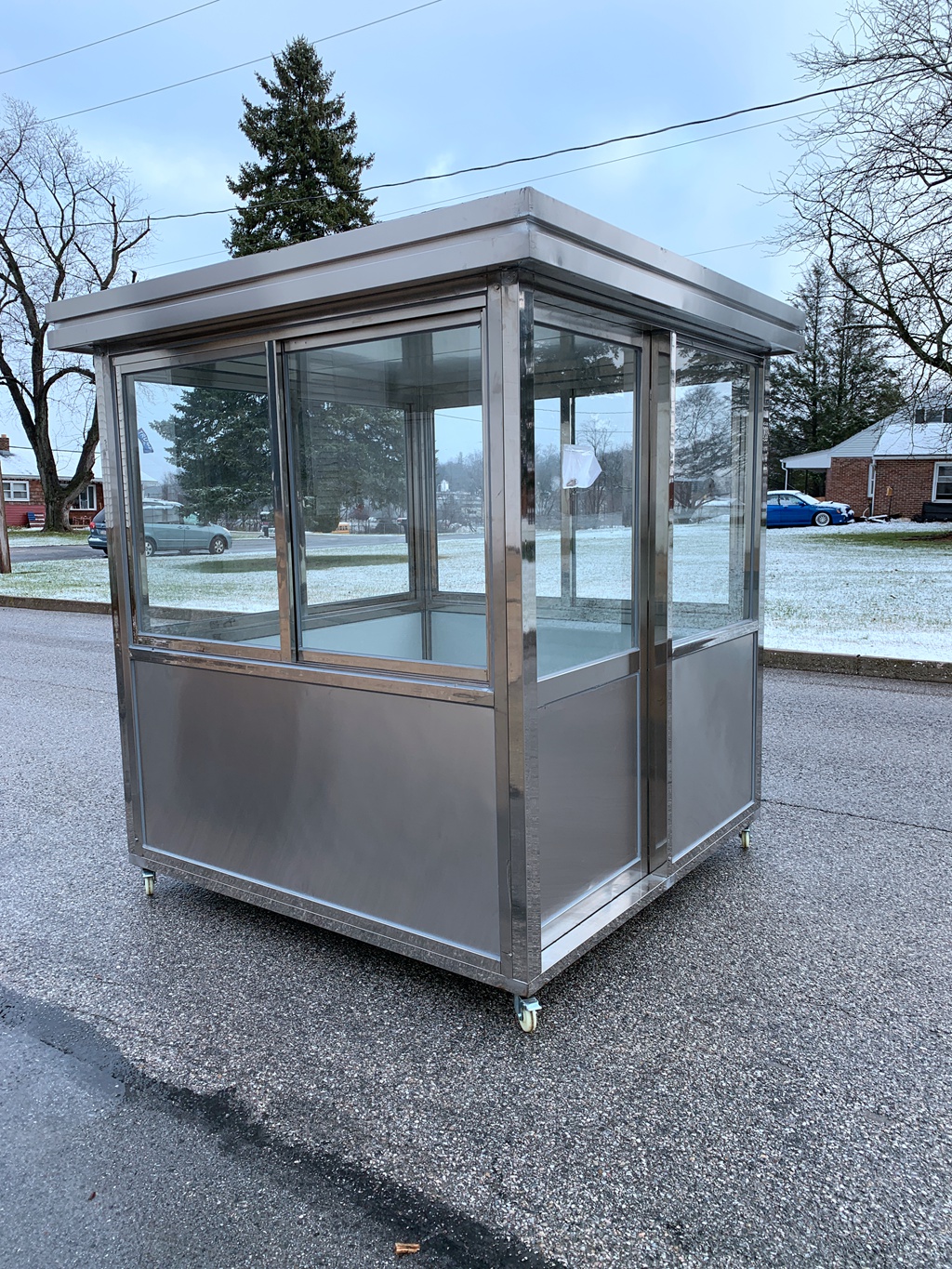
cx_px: 476
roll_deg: -1.6
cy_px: 634
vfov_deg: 67.3
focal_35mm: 26
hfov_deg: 53.1
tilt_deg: -4.1
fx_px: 953
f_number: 1.8
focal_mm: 4.25
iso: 25
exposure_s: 1/543
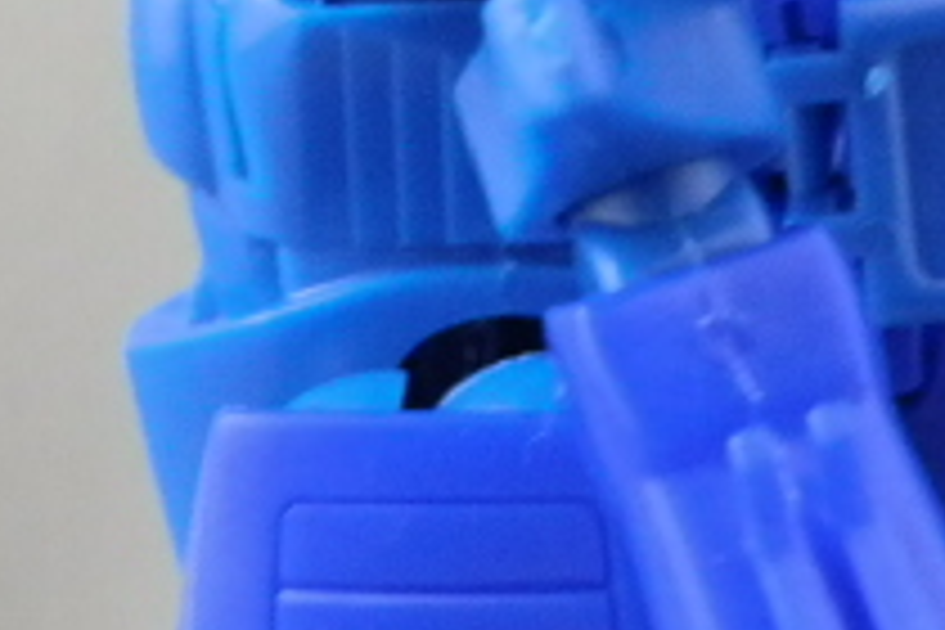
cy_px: 207
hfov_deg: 18.9
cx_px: 472
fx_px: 2835
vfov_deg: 12.7
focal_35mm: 108
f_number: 3.5
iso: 400
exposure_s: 1/8
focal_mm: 6.17
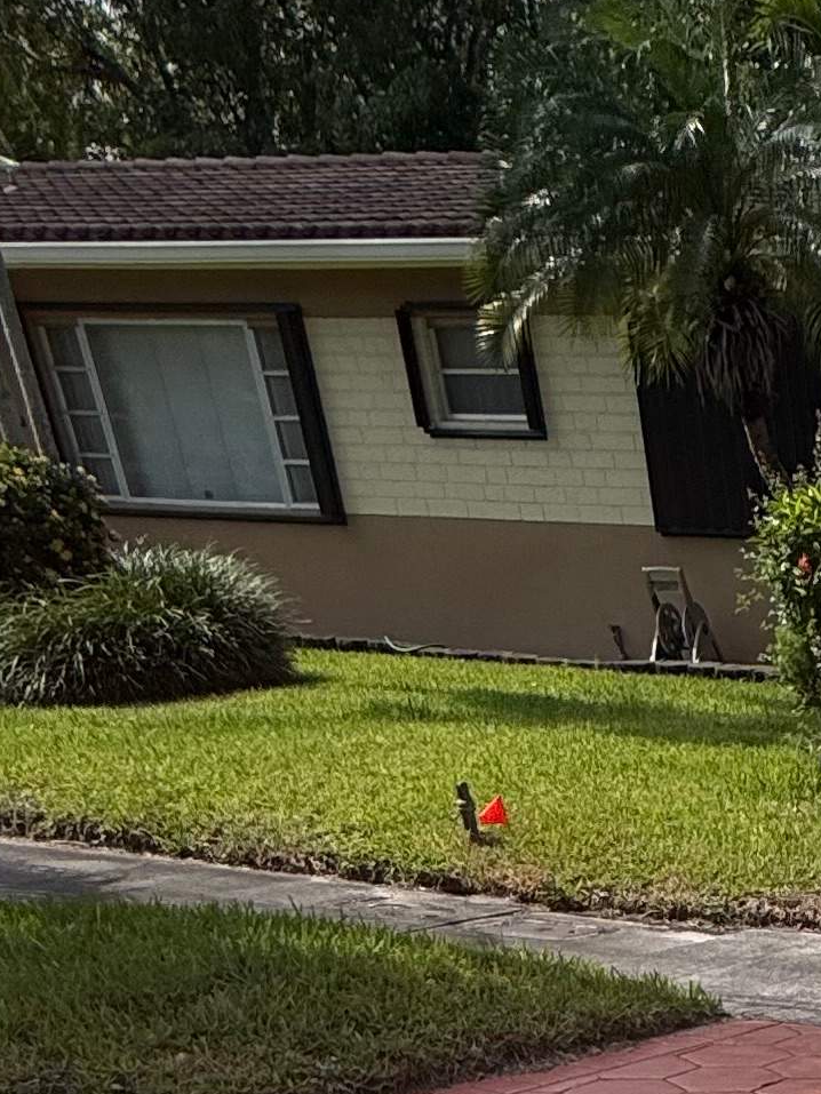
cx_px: 1281
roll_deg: -3.0
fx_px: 1865
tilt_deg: -35.2
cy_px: 1907
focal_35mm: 59
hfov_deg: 20.6
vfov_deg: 22.1
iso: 50
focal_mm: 2.22
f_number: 2.2
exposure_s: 1/2841
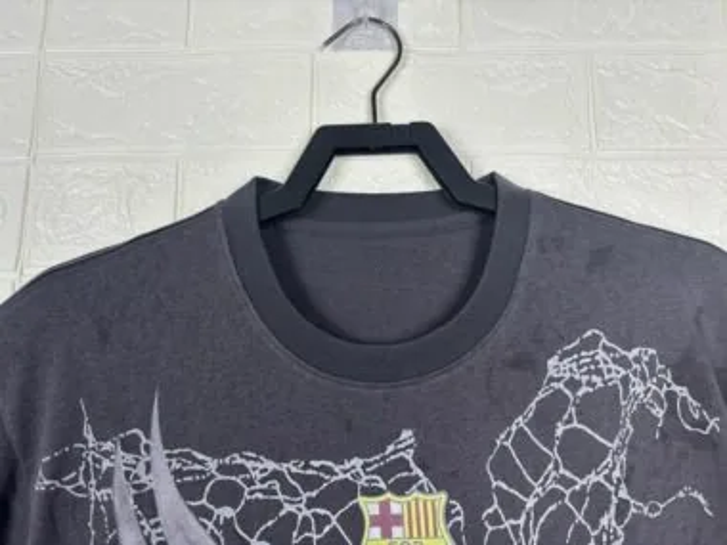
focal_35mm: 26
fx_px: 546
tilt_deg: +9.4
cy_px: 272
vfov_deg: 53.1
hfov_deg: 67.3
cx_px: 364
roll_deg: +1.4
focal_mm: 5.96
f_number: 1.6
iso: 80
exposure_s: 1/100
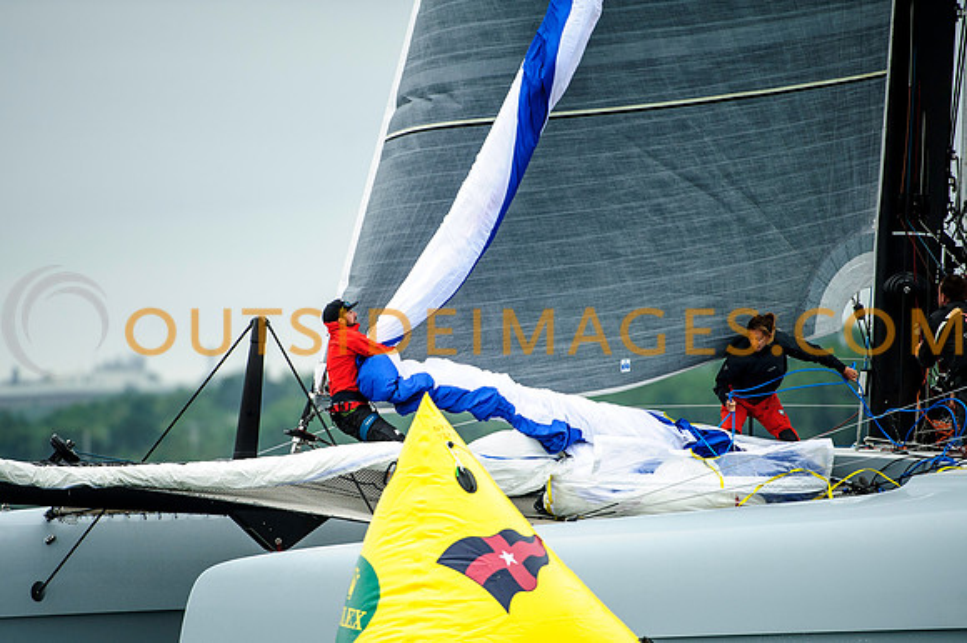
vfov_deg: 2.9
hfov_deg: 4.4
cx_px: 451
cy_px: 374
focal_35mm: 466
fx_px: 12522
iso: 640
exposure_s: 1/1000
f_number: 4
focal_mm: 400
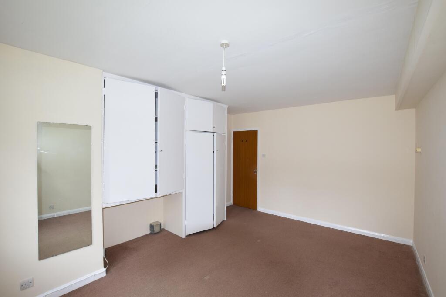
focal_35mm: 15
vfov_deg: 77.3
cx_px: 223
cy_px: 148
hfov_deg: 100.4
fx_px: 186
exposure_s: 1/60
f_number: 8
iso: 1250
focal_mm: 10
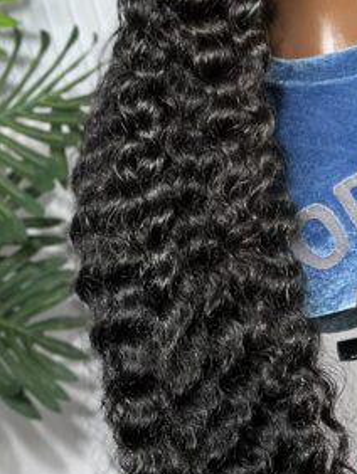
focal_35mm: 136
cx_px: 423
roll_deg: +14.2
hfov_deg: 10.7
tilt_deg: -8.0
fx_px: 1867
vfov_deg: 14.4
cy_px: 94
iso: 80
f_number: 1.78
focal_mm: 6.86
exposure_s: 1/258
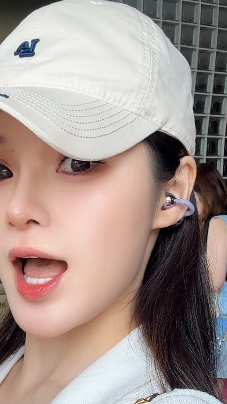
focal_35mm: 61
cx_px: 67
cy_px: 301
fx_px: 653
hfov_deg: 19.6
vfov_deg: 33.7
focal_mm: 2.69
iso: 25
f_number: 1.9
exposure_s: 1/231
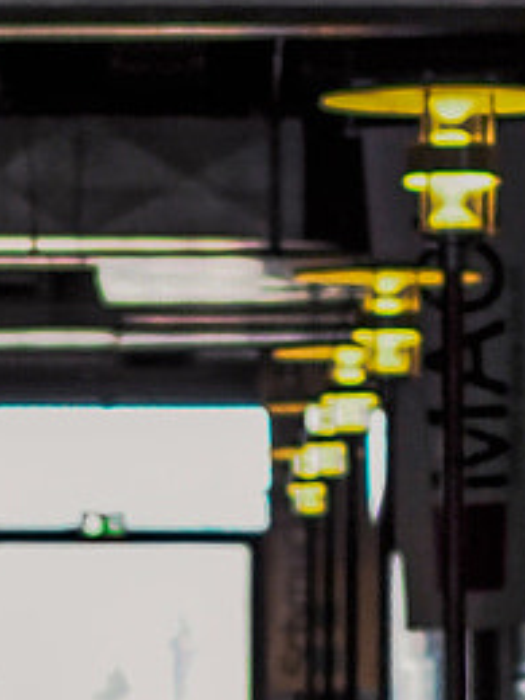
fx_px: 6228
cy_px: 447
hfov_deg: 4.8
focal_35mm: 308
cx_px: 631
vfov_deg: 6.4
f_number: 1.8
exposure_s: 1/125
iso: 200
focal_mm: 25
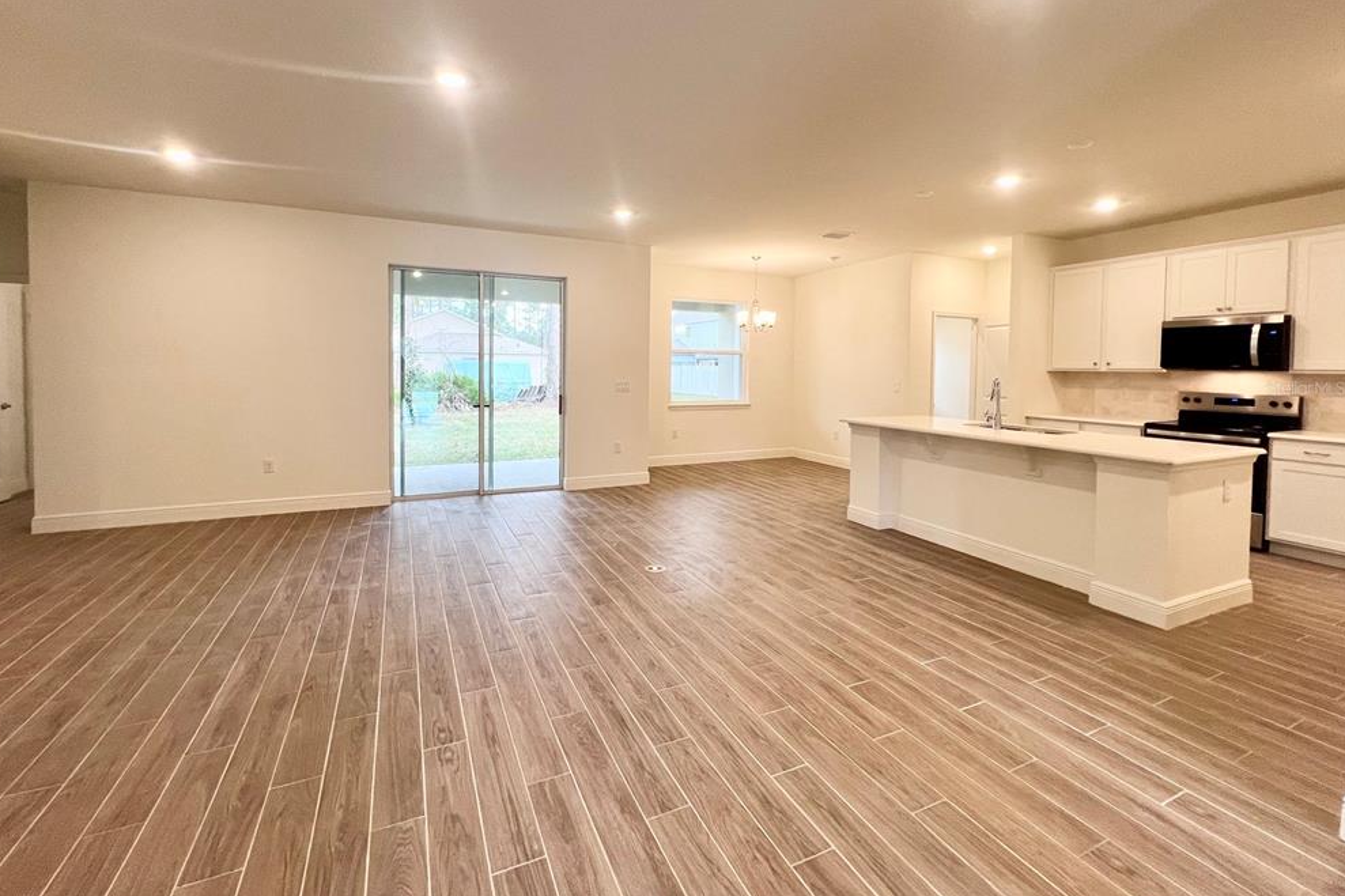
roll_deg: -0.3
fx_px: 523
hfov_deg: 104.2
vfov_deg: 80.8
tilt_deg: -2.1
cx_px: 653
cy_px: 387
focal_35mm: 14
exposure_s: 1/120
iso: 100
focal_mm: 1.57
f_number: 1.8
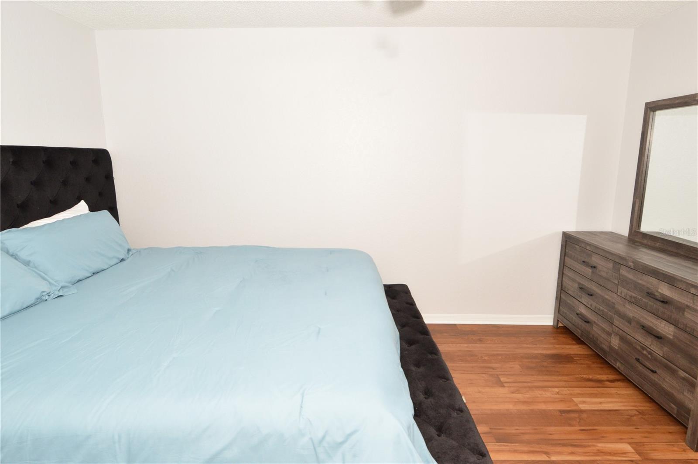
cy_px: 232
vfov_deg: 67.3
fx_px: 349
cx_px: 349
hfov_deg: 90.1
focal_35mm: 18
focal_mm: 12
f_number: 8
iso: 800
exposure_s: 1/50
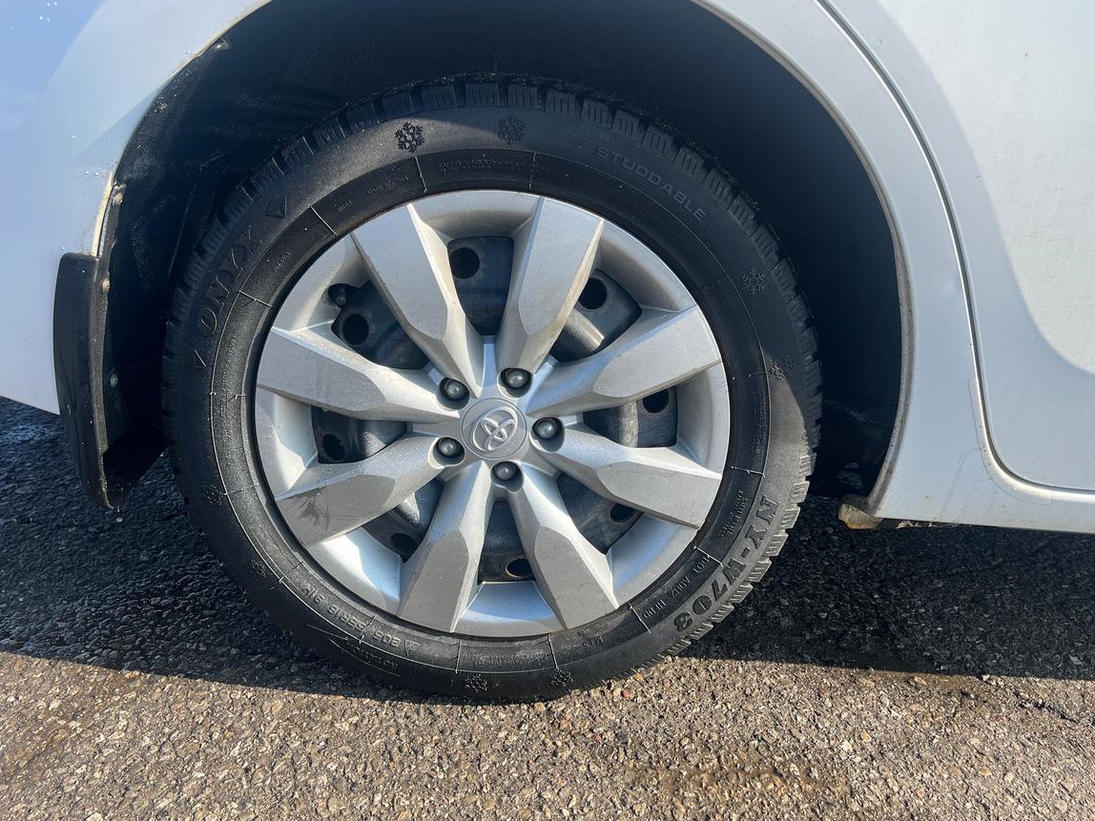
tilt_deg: -19.6
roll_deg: -2.6
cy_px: 394
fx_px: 917
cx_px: 538
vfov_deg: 48.2
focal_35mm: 29
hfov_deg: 61.7
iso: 50
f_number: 1.6
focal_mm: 5.1
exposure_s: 1/1623
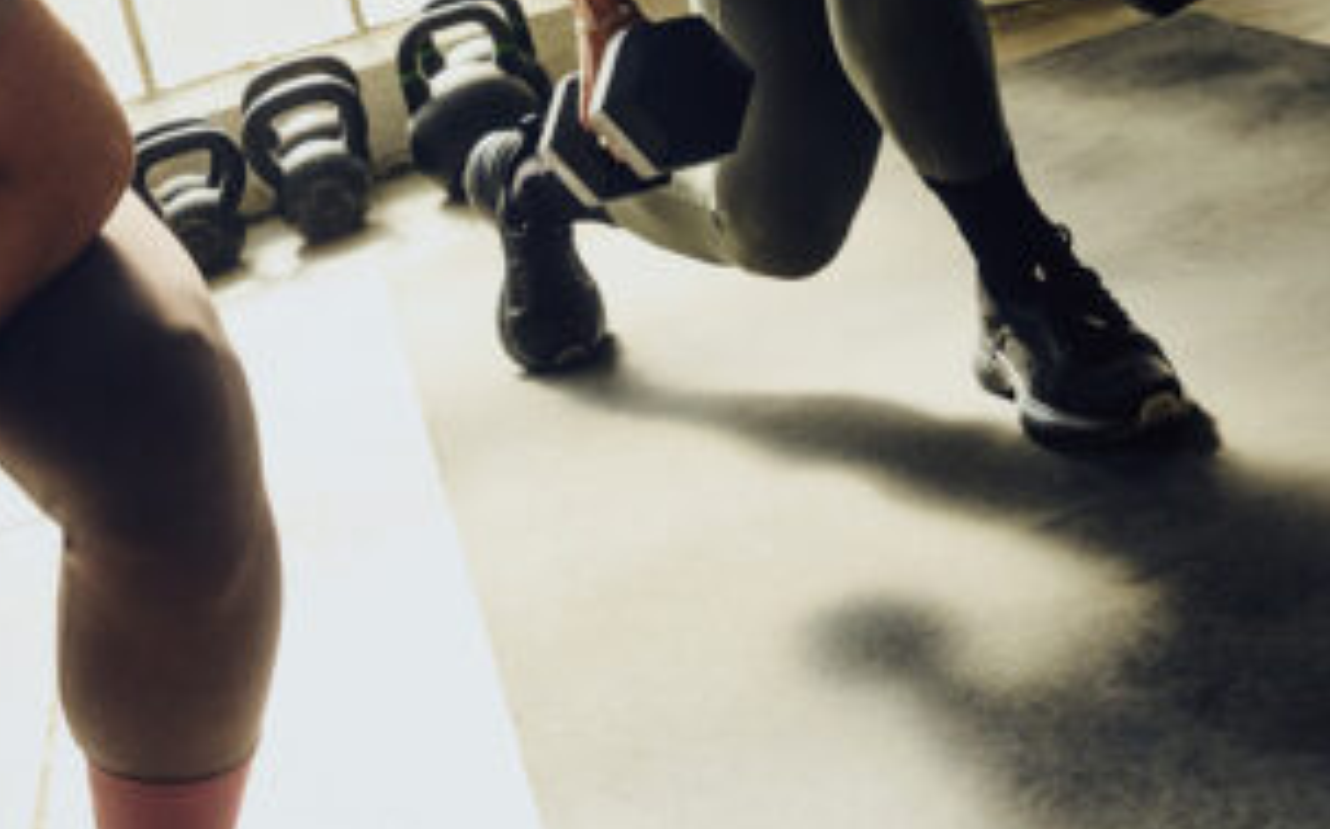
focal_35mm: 62
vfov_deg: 19.3
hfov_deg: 33.0
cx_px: 702
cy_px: -246
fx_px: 2246
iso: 800
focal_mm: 24
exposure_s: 1/500
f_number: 7.1
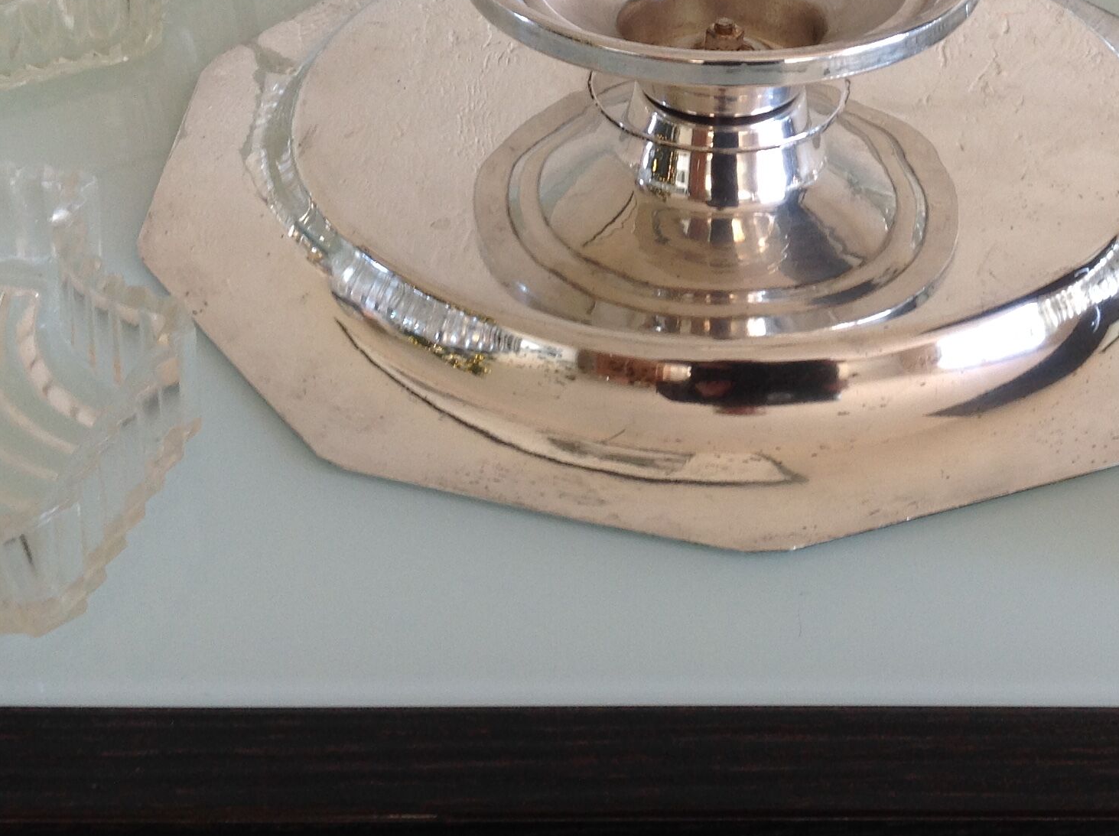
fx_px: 2001
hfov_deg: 31.0
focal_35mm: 62
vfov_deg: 23.1
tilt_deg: -30.4
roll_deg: -2.3
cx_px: 756
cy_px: 106
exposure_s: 1/24
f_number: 2.4
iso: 50
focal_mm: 4.28
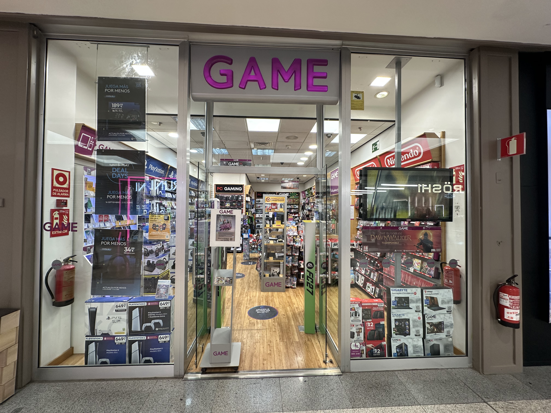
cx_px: 276
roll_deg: -0.2
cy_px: 206
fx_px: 223
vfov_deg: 85.7
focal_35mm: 14
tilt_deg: +1.1
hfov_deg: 102.1
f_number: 2.2
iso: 160
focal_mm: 2.22
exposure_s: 1/100
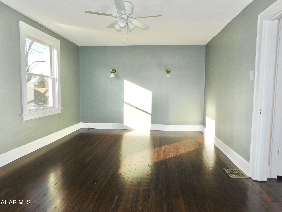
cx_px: 141
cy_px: 106
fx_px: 187
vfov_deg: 58.9
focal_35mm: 23
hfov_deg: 73.9
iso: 125
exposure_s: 1/200
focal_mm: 4
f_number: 3
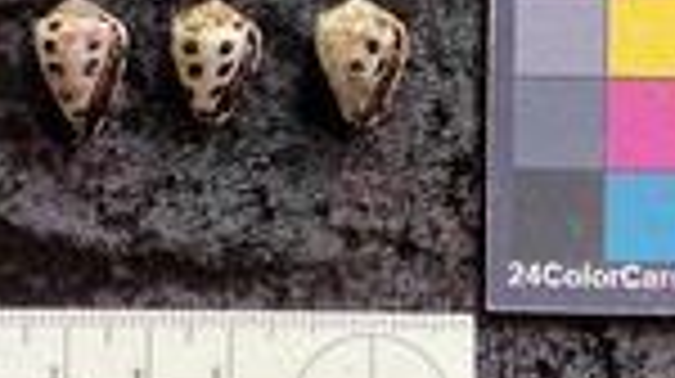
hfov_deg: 28.4
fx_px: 1323
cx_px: 202
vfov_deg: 16.0
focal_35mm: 74
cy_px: 25
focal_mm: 3
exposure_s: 1/60
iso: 32
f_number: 1.8
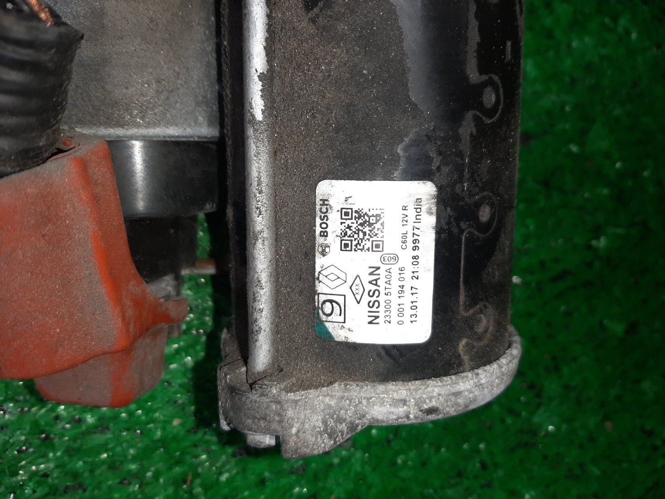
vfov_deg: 53.1
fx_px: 499
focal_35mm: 26
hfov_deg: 67.3
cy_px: 250
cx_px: 332
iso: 70
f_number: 1.7
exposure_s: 1/100
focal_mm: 3.93
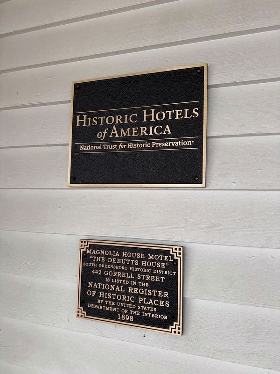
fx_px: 259
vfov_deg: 71.6
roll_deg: -1.8
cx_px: 140
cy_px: 187
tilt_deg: +4.4
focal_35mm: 24
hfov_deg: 56.8
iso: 200
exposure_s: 1/121
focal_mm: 6.76
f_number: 1.78
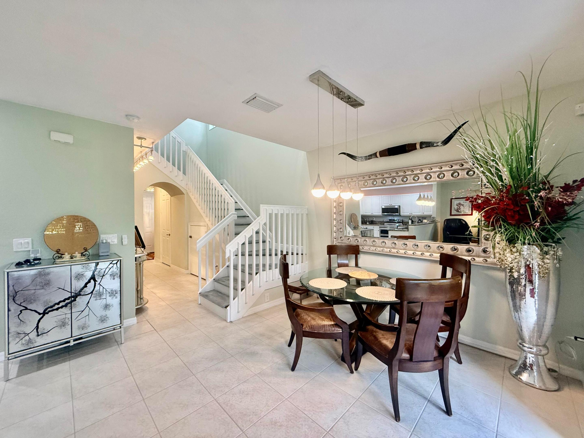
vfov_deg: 85.7
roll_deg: +0.2
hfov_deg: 102.1
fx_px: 236
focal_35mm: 14
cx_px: 292
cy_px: 219
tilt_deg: -0.3
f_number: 2.2
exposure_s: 1/120
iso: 250
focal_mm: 2.22
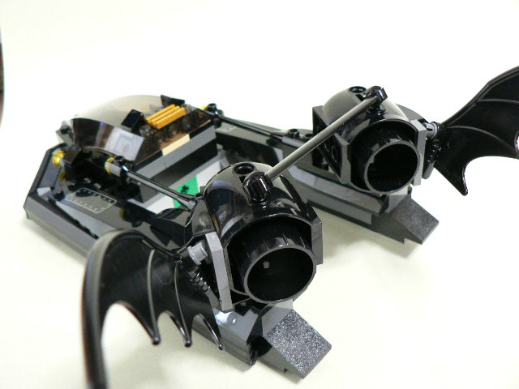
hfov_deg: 51.4
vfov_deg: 39.7
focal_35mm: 36
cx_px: 260
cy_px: 194
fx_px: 540
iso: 200
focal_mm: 6
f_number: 2.8
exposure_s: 1/8
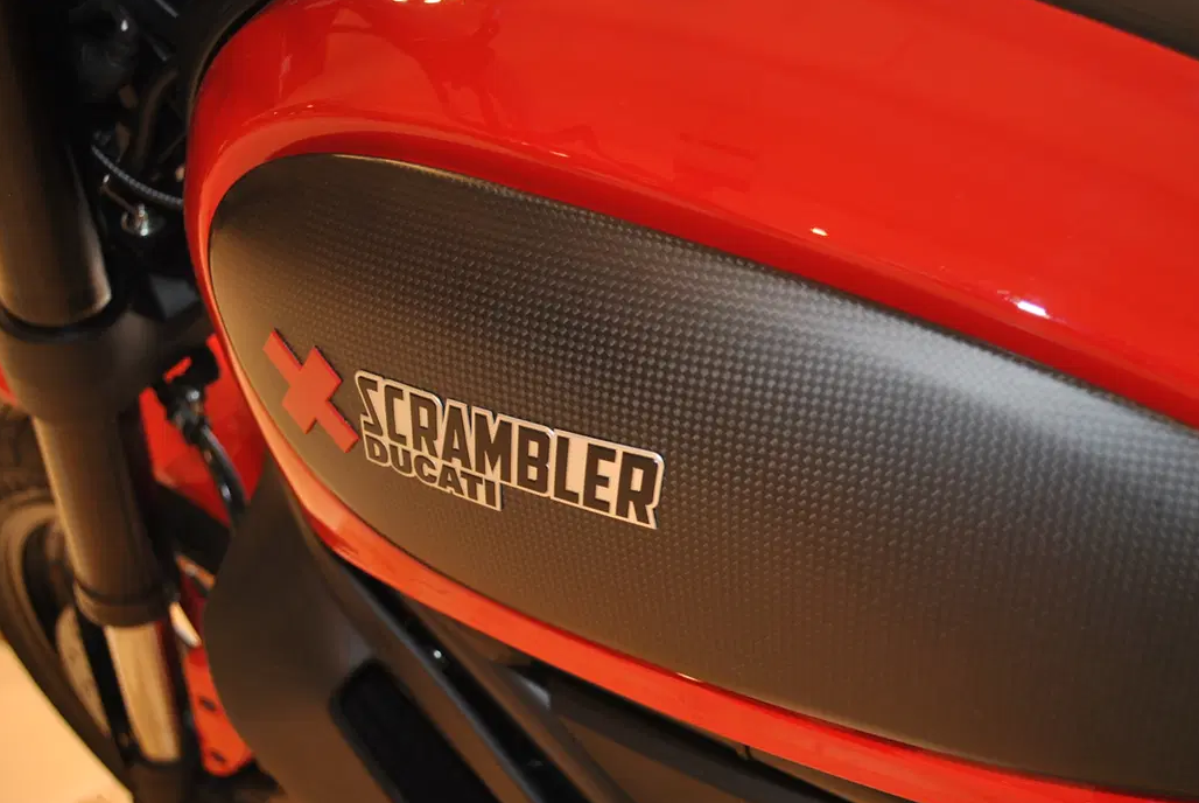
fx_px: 1400
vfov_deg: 31.9
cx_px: 642
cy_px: 464
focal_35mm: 42
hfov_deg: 46.3
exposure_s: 1/60
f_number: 4
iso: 200
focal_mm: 24
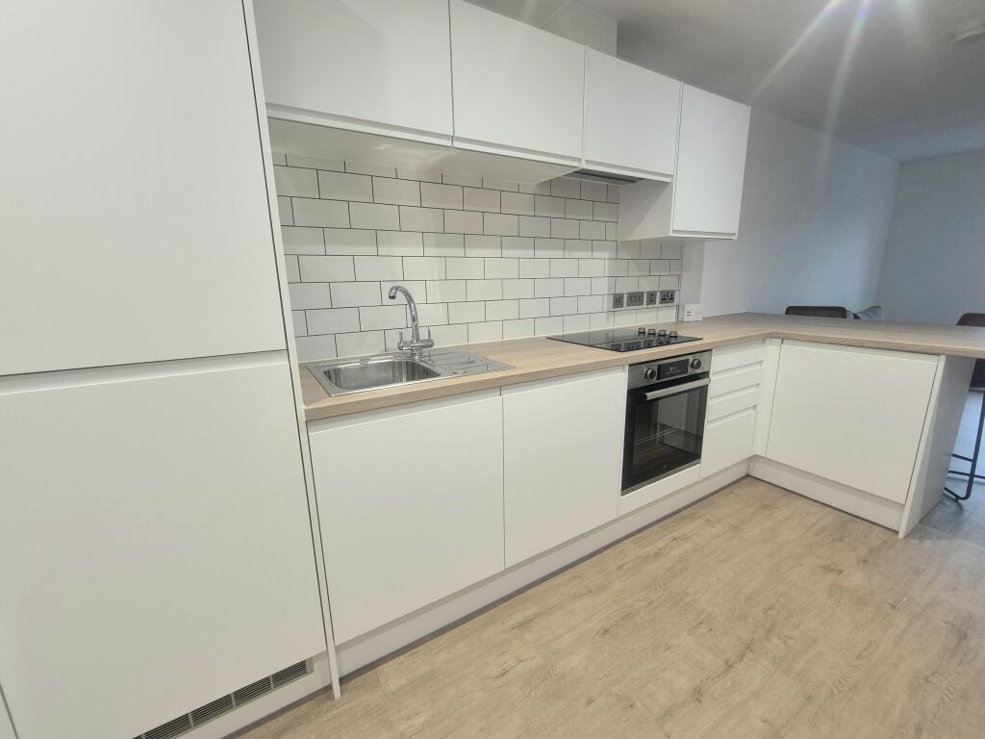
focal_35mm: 13
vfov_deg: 89.9
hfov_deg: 106.2
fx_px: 370
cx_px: 492
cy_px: 370
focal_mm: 2.2
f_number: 2.2
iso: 125
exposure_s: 1/50
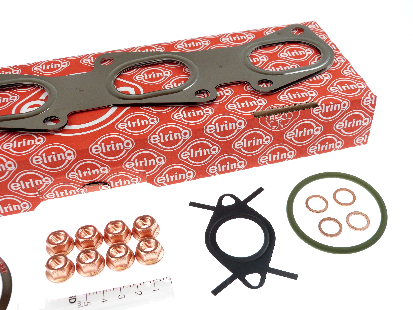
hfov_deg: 45.8
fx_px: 489
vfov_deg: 35.1
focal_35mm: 41
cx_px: 206
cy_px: 155
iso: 100
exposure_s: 1/100
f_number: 3.1
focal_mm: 7.3
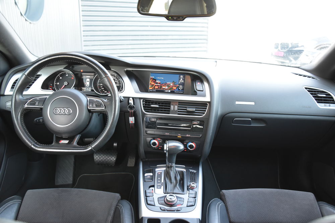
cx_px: 168
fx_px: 279
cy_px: 112
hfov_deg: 61.9
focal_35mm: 30
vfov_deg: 43.6
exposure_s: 1/60
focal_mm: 20
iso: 1250
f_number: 3.5
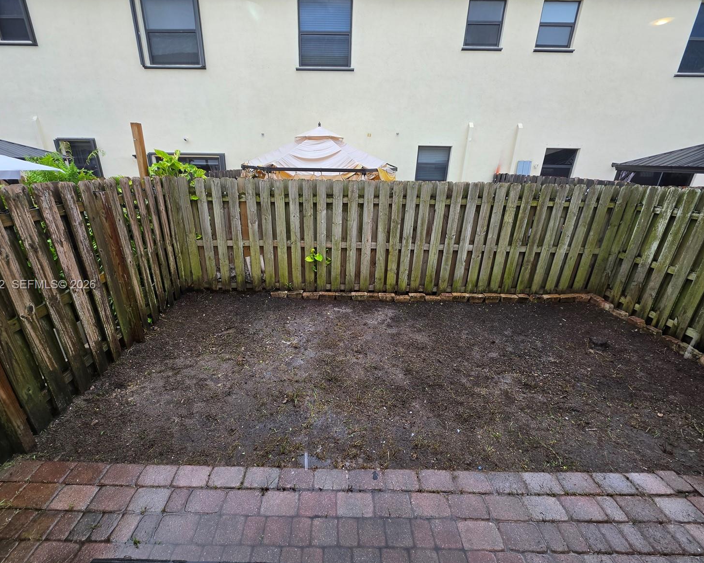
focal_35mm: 14
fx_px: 292
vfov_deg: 88.0
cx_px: 333
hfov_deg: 100.6
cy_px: 285
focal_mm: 2.2
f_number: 1.9
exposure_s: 1/120
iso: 16
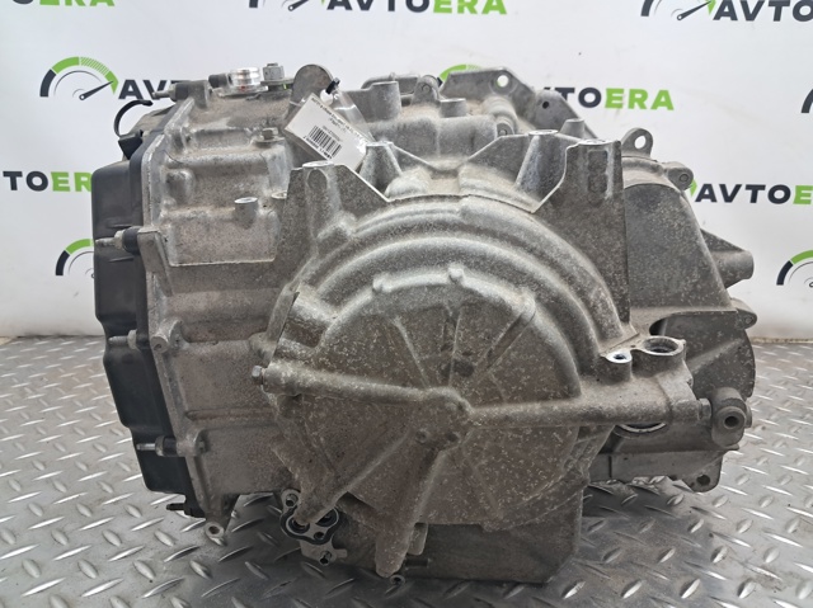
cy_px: 304
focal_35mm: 27
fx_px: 634
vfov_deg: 51.3
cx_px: 406
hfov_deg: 65.4
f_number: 1.8
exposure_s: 1/50
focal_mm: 4
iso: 160
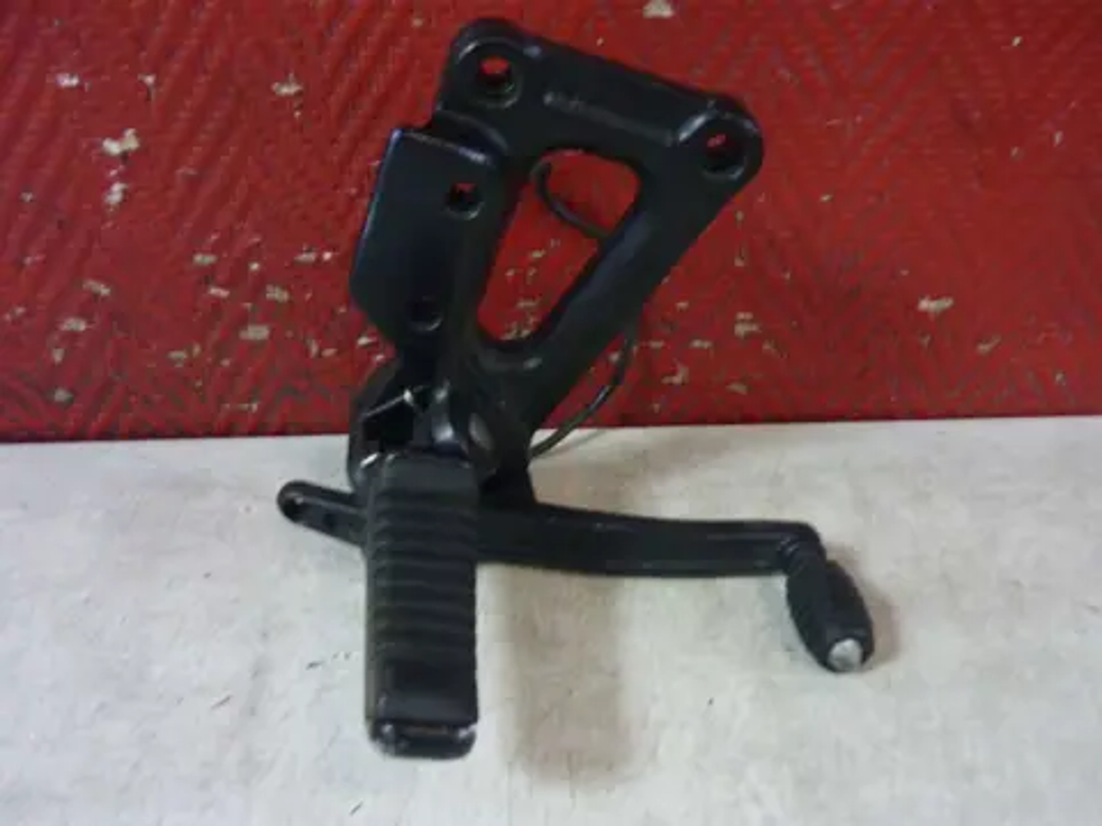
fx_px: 1051
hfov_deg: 55.4
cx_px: 551
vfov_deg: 42.9
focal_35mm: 33
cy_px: 413
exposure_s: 1/8
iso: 400
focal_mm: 5.5
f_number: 2.8
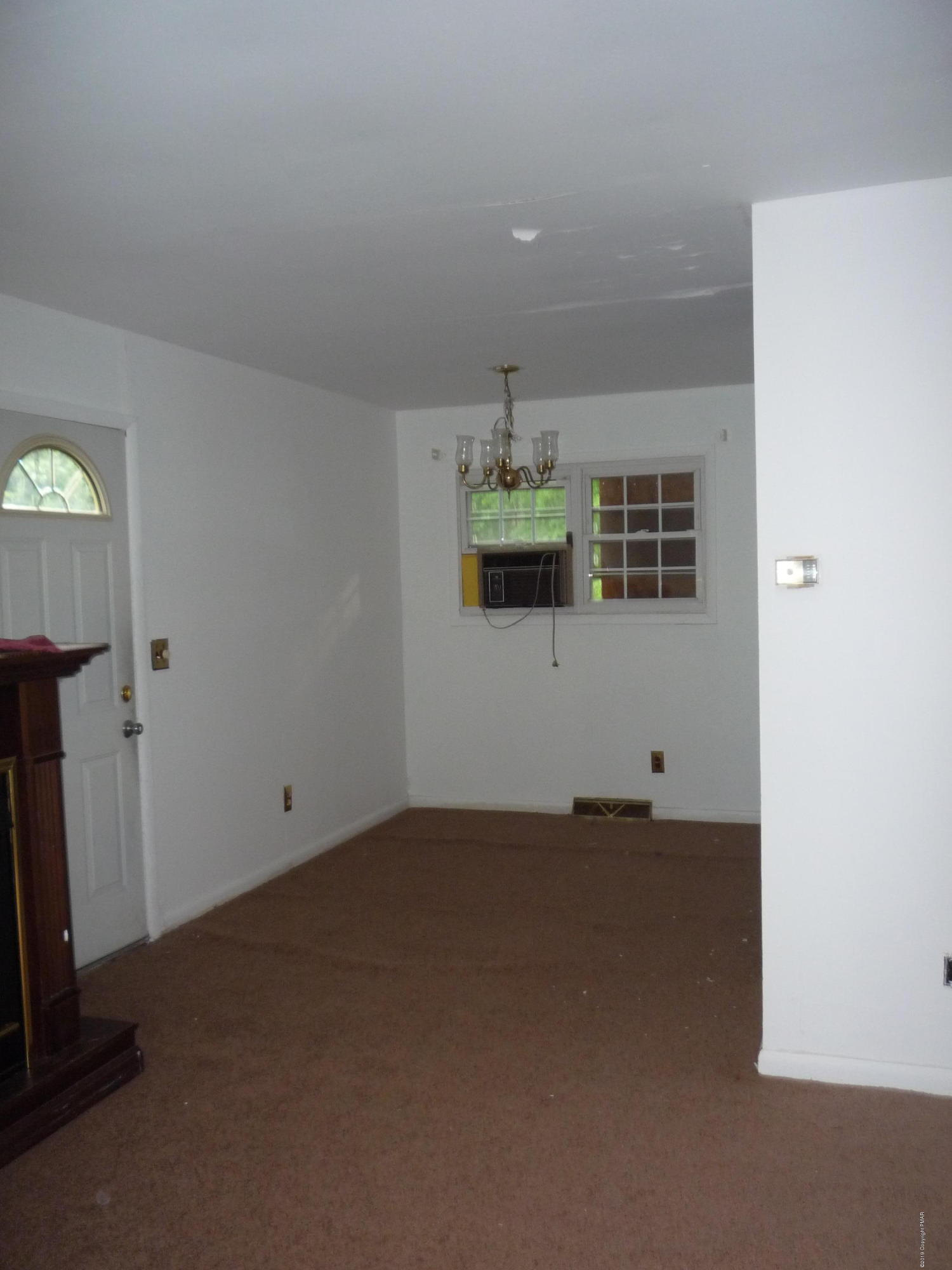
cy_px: 635
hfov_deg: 46.8
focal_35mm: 30
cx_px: 476
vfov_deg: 60.0
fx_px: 1100
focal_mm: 5.2
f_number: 3.3
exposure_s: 1/30
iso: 250
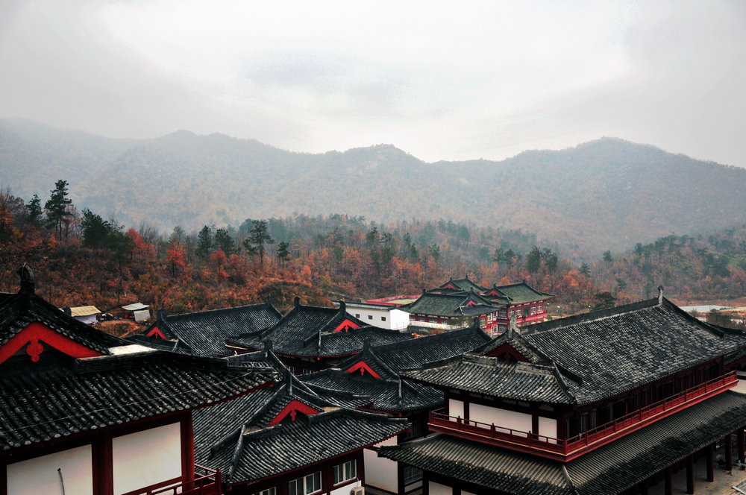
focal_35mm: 39
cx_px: 373
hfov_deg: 49.6
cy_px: 248
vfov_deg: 34.1
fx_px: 807
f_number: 4.5
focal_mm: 26
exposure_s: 1/100
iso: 250
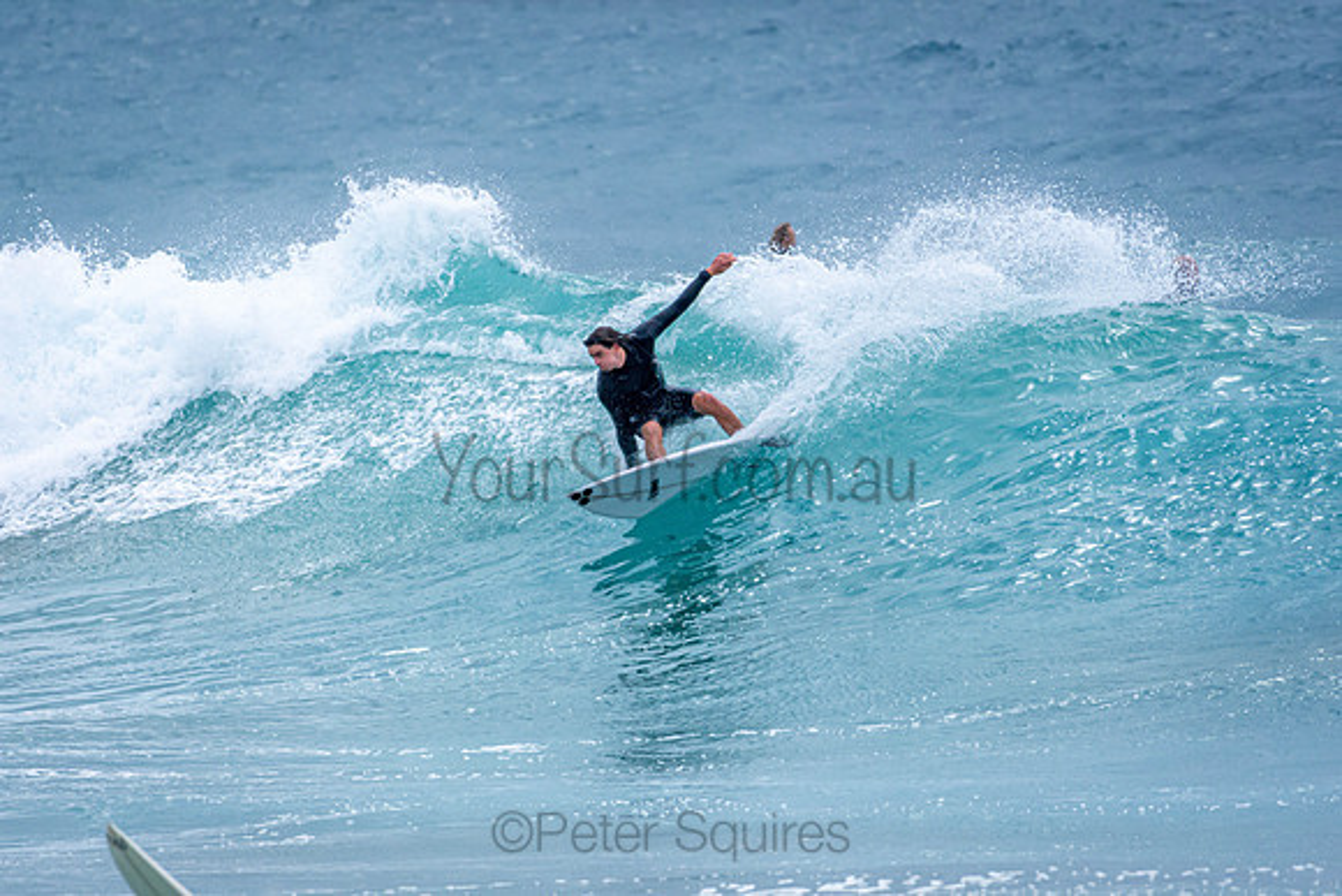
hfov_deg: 2.7
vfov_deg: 1.8
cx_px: 671
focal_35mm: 750
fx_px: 27964
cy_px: 448
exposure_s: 1/3200
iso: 1000
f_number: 5.6
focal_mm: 500
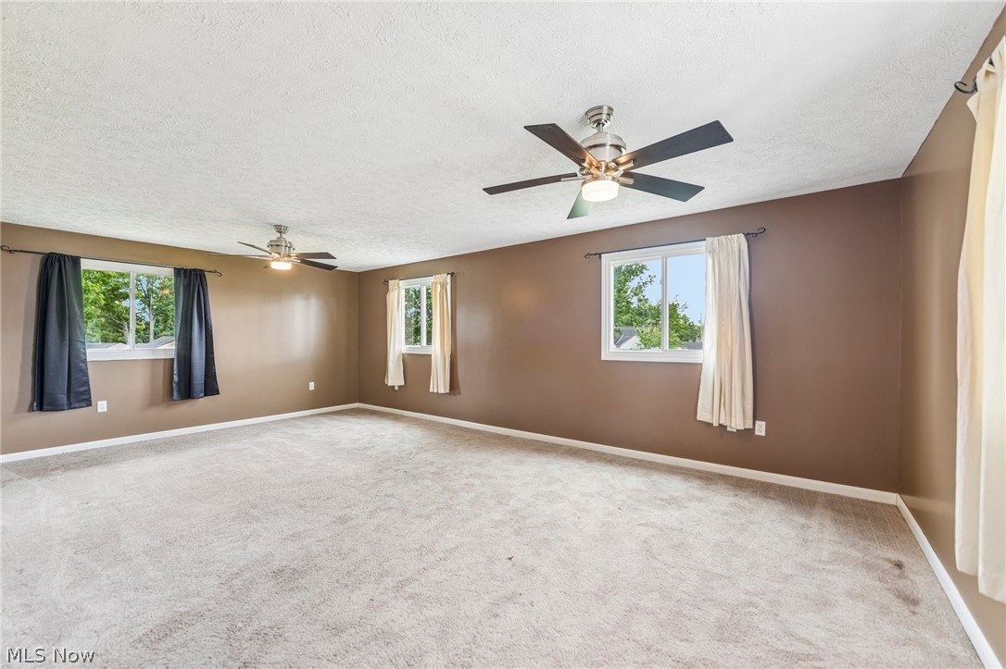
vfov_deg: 81.2
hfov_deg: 104.3
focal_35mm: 14
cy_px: 334
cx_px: 503
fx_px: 391
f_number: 3.2
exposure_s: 1/10
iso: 200
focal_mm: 14
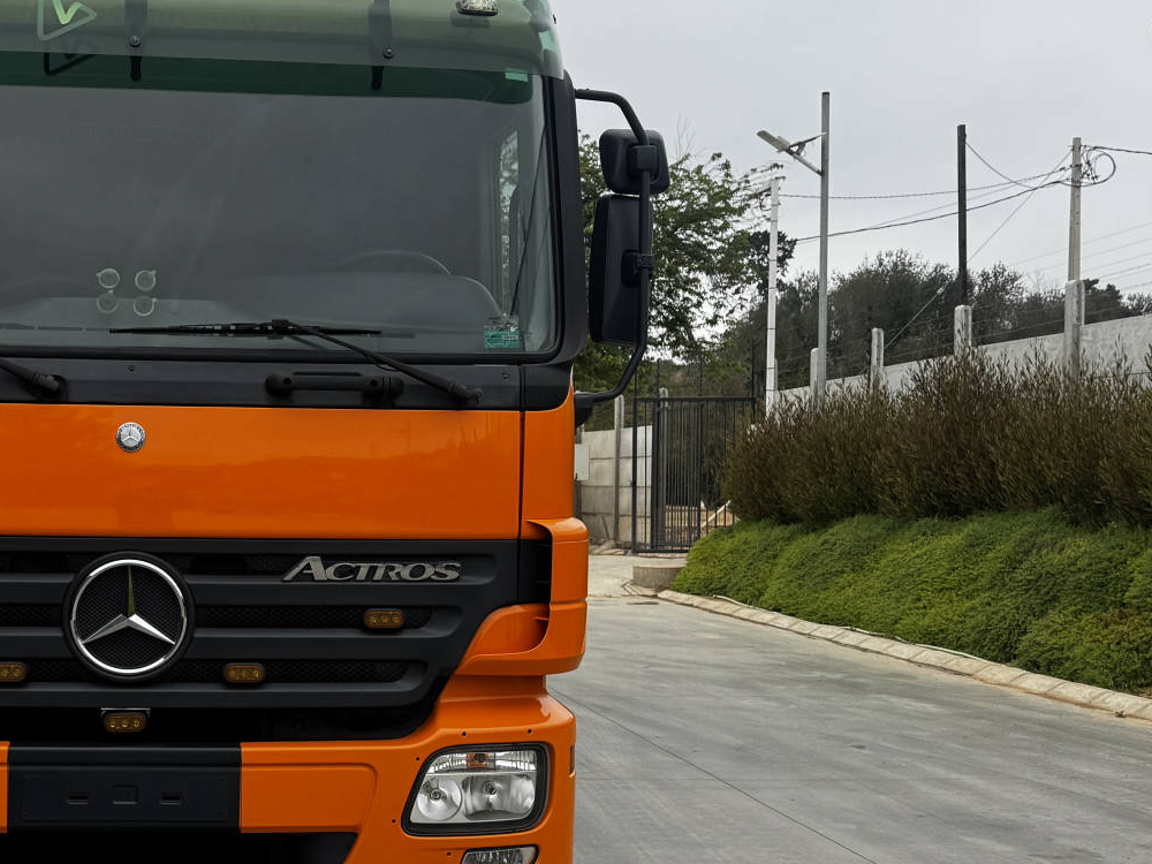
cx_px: 253
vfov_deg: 30.2
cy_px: 521
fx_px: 1597
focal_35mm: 48
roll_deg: +0.3
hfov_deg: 38.4
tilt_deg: -1.0
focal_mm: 6.76
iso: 80
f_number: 1.78
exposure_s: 1/1193
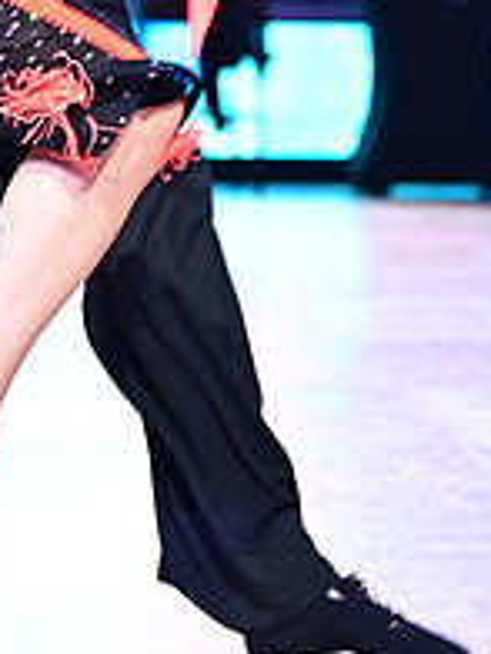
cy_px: -127
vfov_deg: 7.4
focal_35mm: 264
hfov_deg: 5.6
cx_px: 70
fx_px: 4993
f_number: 2.8
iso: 1600
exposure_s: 1/320
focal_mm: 93
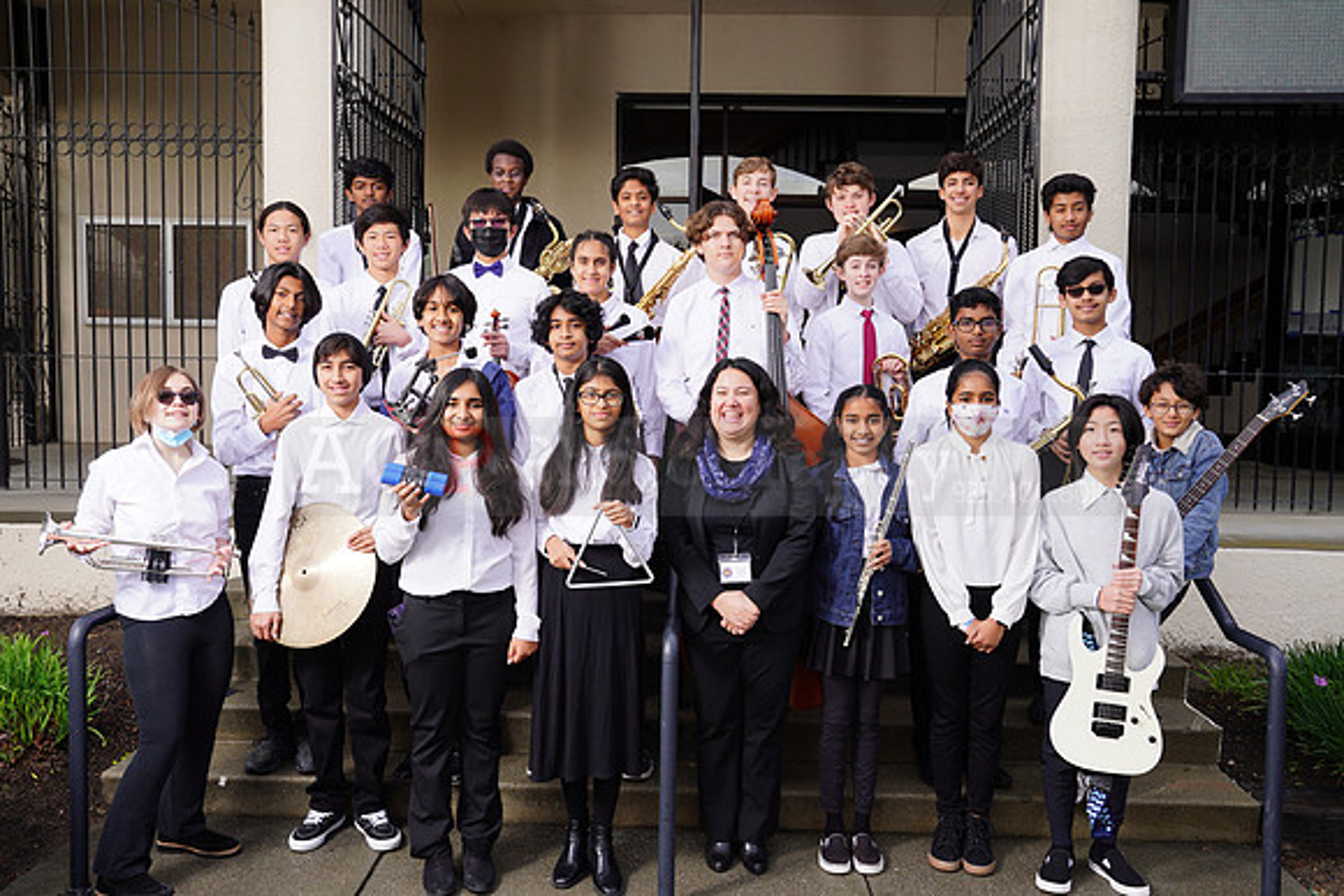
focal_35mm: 31
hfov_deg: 60.3
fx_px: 1158
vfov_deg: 42.3
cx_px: 672
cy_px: 448
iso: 200
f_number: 6.3
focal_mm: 31
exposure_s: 1/200
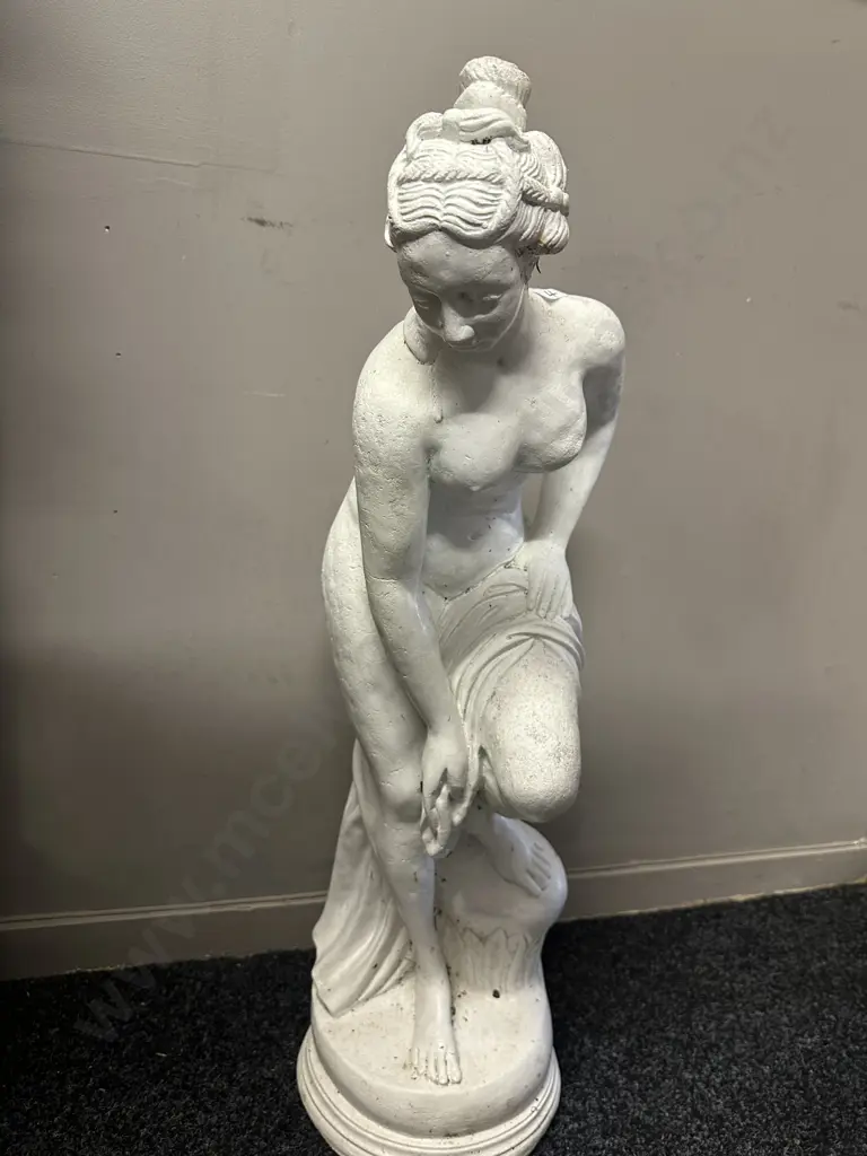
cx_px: 434
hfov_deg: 56.8
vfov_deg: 71.6
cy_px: 578
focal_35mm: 24
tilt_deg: -11.8
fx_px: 801
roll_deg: -4.7
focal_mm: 6.86
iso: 250
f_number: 1.78
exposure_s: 1/50
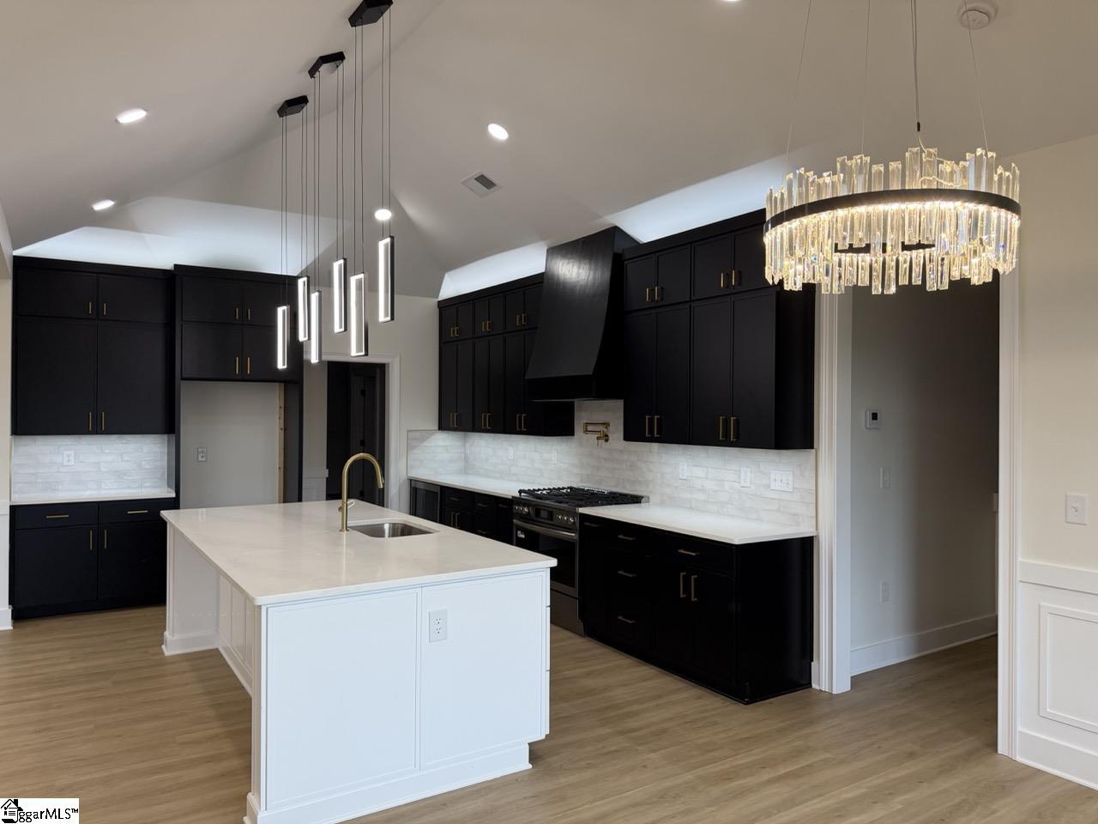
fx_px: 761
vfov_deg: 56.8
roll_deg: +0.1
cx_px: 549
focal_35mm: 24
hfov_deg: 71.6
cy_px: 412
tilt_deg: +1.4
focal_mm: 6.76
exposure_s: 1/200
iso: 125
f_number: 1.78
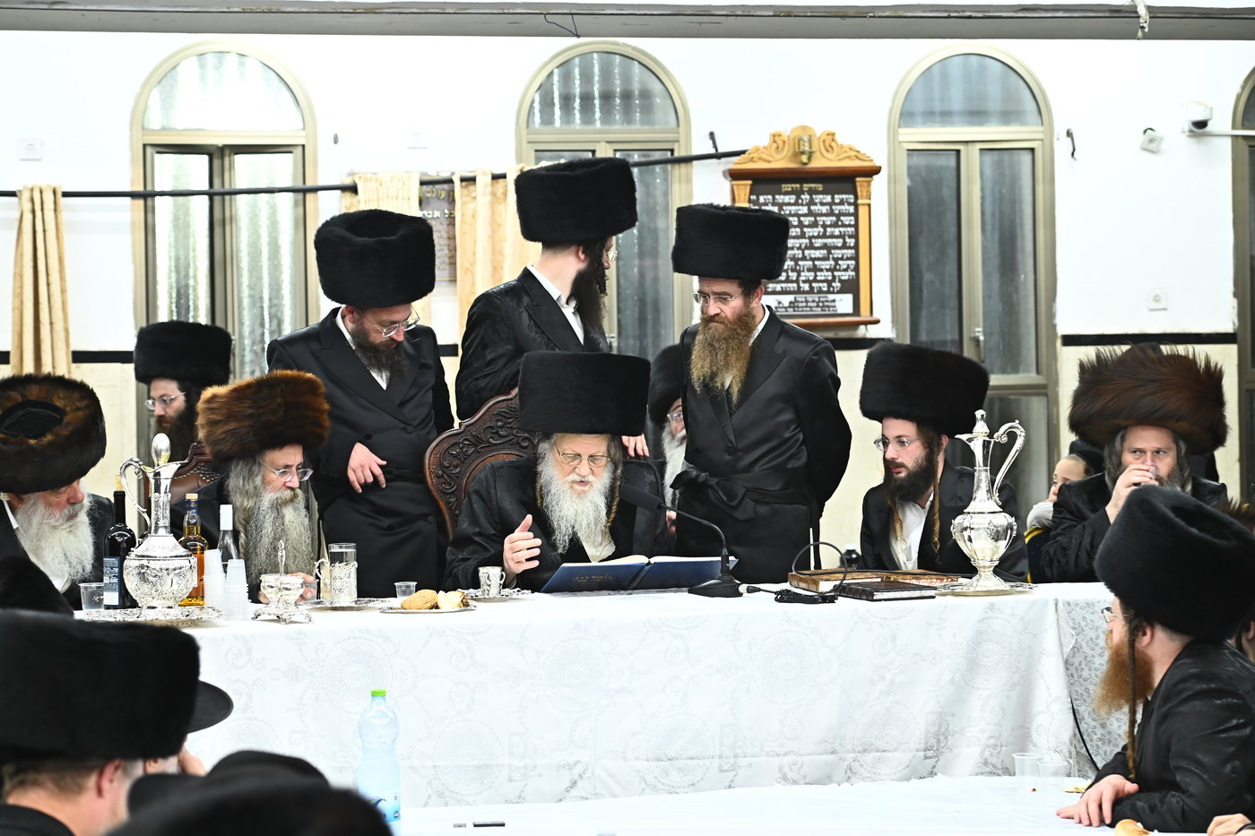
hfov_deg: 22.6
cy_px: 418
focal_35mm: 90
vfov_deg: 15.2
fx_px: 3137
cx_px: 628
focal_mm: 90
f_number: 5
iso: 1600
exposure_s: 1/200
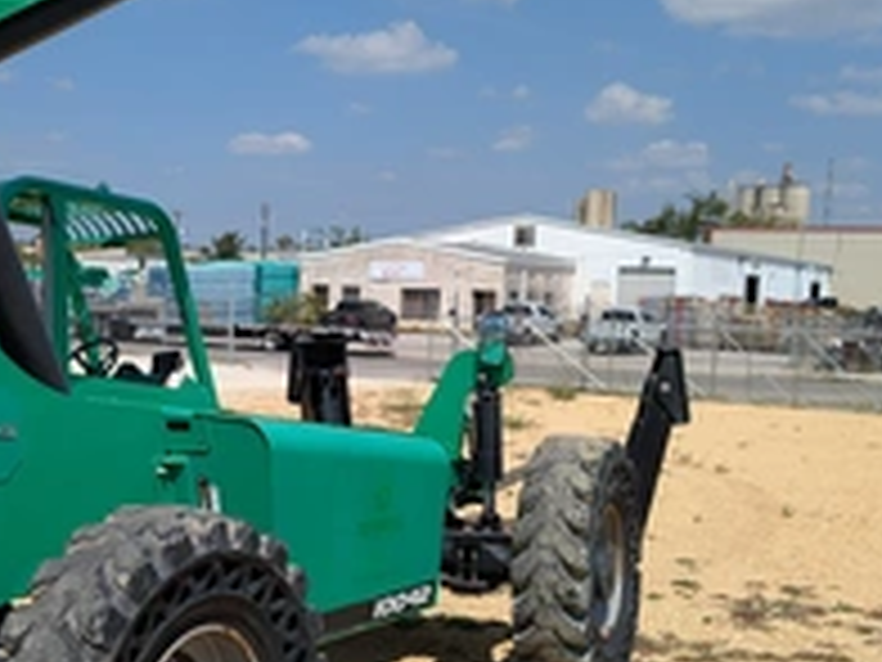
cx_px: 189
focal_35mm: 49
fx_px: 1248
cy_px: 372
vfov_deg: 29.6
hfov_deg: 37.6
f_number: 1.68
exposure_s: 1/1727
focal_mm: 6.9
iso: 21
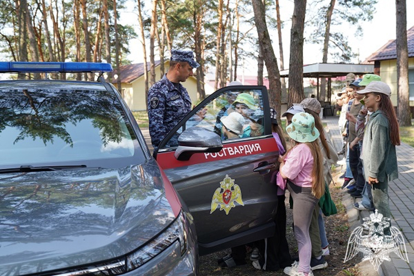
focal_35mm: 39
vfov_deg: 34.2
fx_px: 448
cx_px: 207
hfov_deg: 49.6
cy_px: 138
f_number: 4.5
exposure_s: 1/100
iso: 100
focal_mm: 39
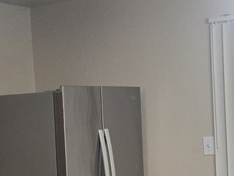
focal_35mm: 102
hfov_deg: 19.2
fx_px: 690
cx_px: 81
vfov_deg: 14.3
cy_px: 172
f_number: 1.8
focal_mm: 5.4
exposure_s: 1/120
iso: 250
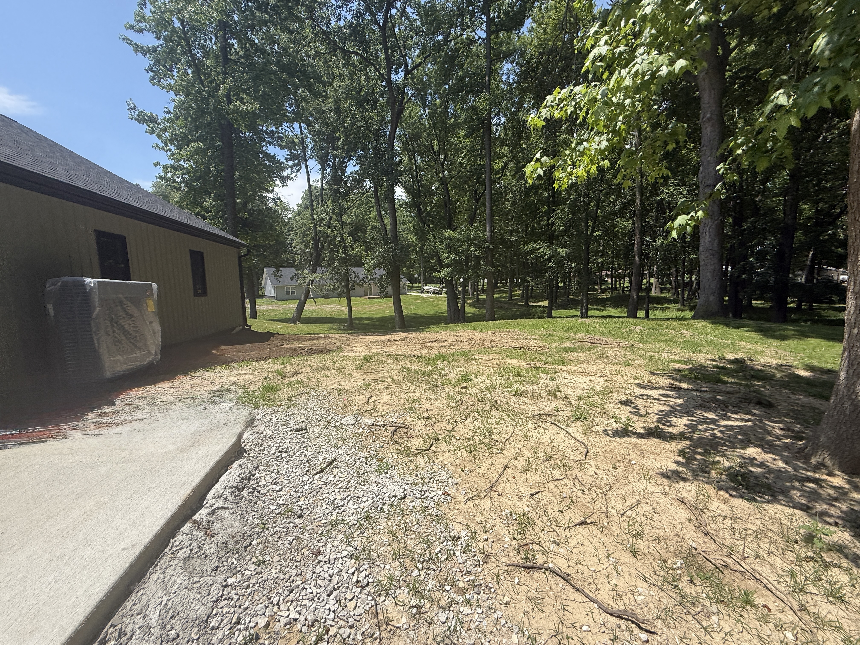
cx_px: 430
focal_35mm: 14
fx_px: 348
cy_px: 322
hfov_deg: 102.1
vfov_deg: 85.7
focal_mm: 2.22
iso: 50
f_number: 2.2
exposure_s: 1/2237
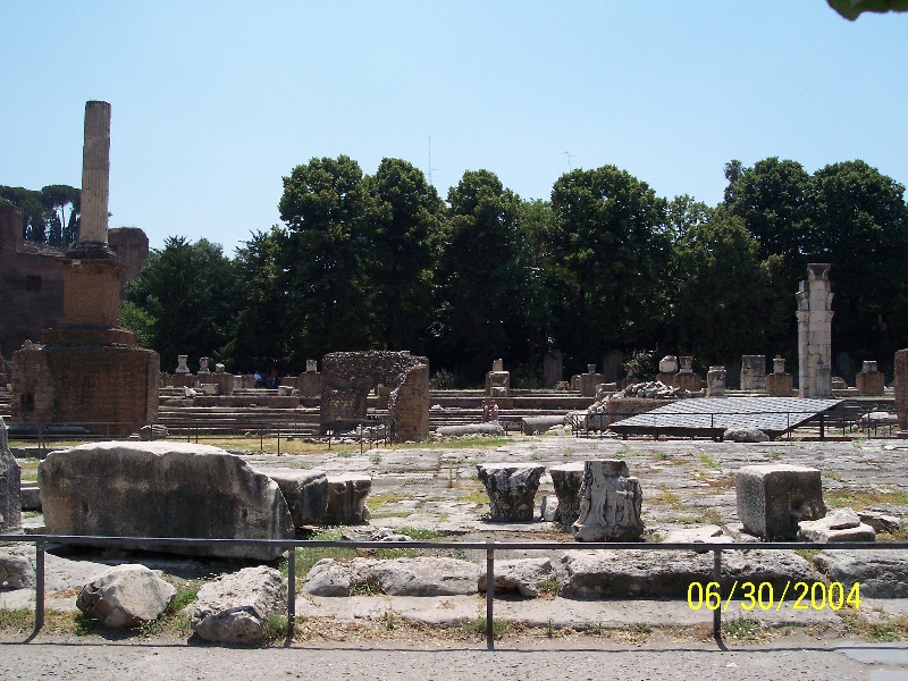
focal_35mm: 38
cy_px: 340
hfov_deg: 49.0
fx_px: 997
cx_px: 454
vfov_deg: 37.7
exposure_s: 1/1000
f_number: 4.8
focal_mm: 8
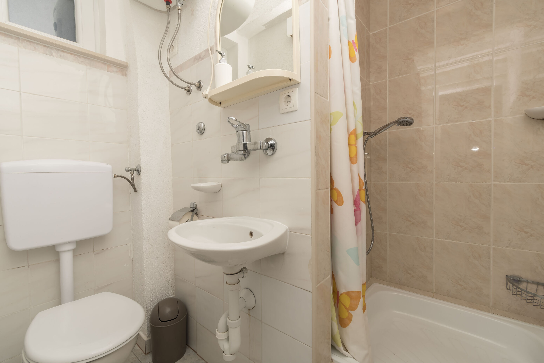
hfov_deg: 100.4
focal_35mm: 15
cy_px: 182
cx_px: 272
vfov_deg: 77.3
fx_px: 227
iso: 100
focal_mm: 10
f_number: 13
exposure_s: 1/250
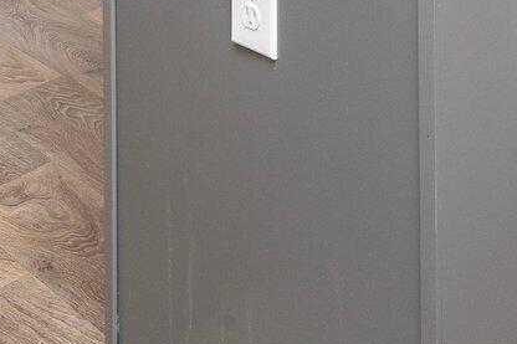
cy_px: -403
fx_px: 919
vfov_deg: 15.4
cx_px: 676
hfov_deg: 26.5
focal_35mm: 64
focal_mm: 13
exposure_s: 1/160
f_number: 11
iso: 640
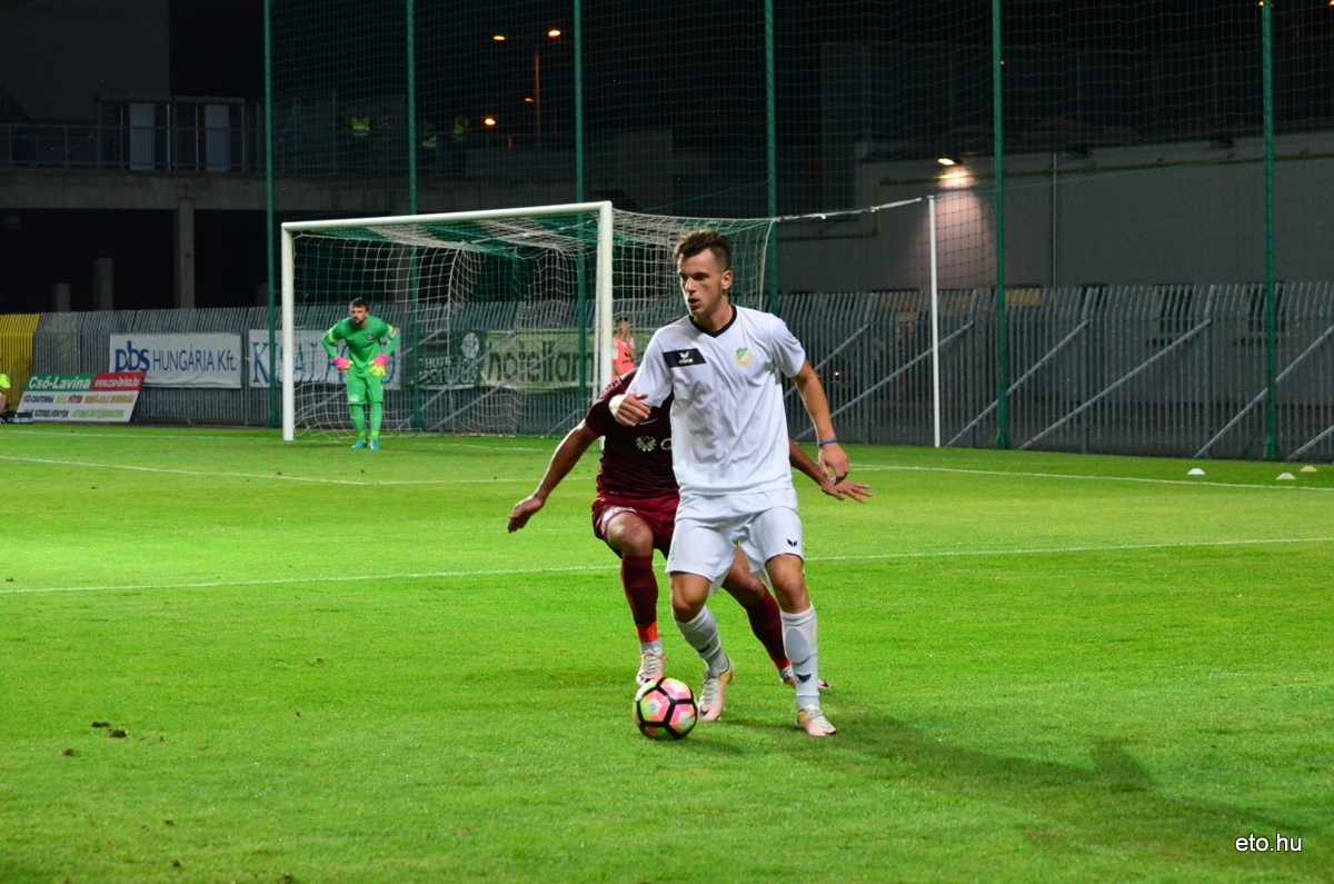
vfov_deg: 13.0
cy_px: 442
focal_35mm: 105
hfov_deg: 19.5
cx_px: 667
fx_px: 3883
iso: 3200
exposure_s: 1/400
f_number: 5
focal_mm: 70
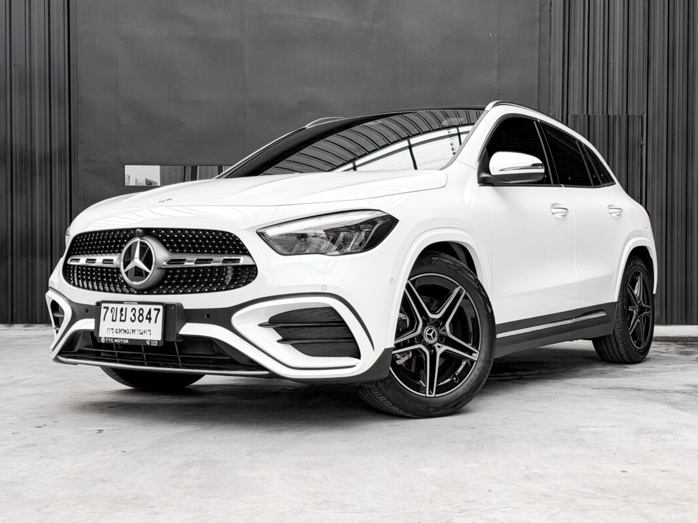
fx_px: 968
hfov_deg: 39.7
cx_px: 349
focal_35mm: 48
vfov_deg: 30.3
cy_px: 262
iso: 64
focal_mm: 6.76
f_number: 1.8
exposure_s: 1/500
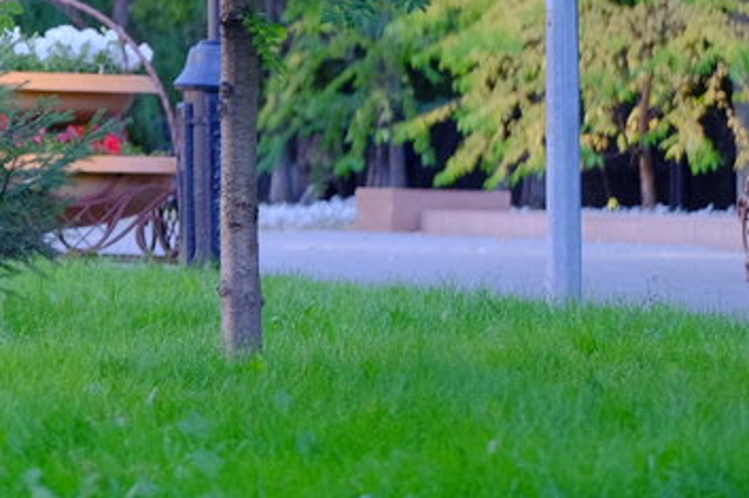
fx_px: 5885
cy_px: -361
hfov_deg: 7.1
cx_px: -545
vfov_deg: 4.8
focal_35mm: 283
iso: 400
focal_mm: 52
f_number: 2.8
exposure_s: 1/110
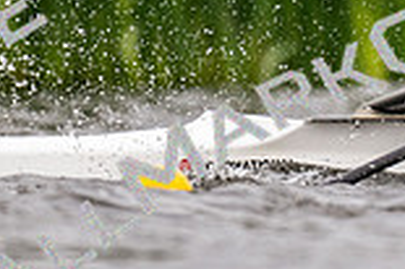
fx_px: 37962
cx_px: 481
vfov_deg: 0.4
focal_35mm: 3378
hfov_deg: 0.6
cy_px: -55
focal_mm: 600
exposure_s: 1/2500
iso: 720
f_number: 4
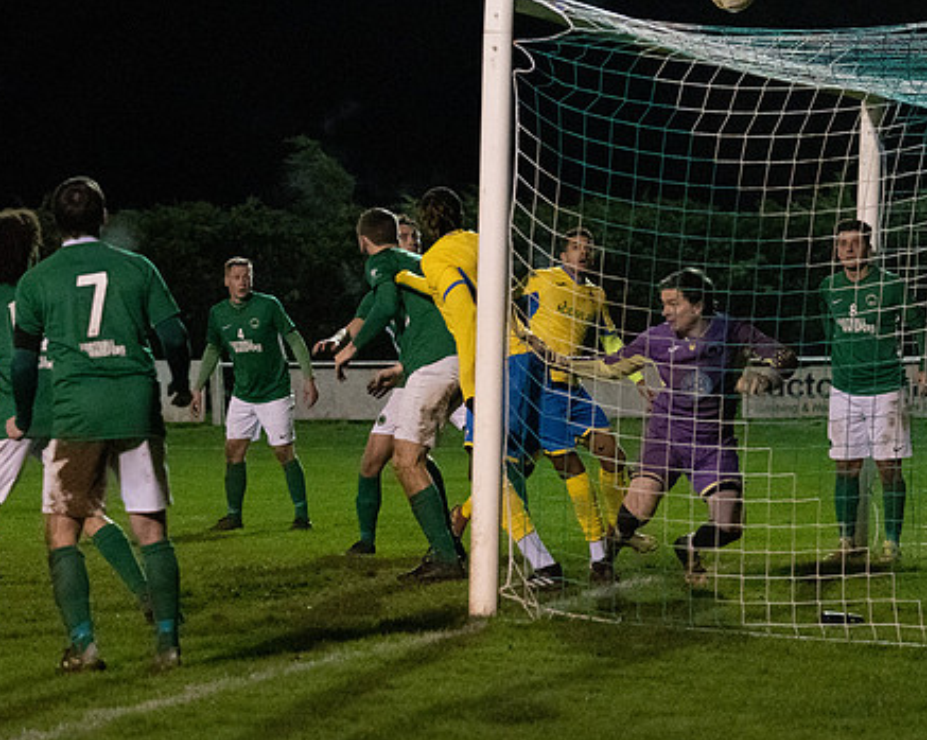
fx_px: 4688
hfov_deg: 11.3
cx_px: 400
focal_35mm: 171
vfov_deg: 9.0
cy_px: 421
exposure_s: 1/640
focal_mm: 70
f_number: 2.8
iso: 5000
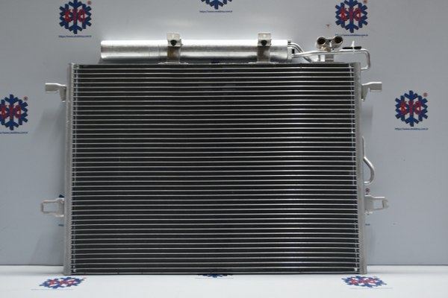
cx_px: 224
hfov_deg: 55.1
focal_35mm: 34
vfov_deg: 38.4
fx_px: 429
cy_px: 149
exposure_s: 1/40
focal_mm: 23
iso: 360
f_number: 4.2
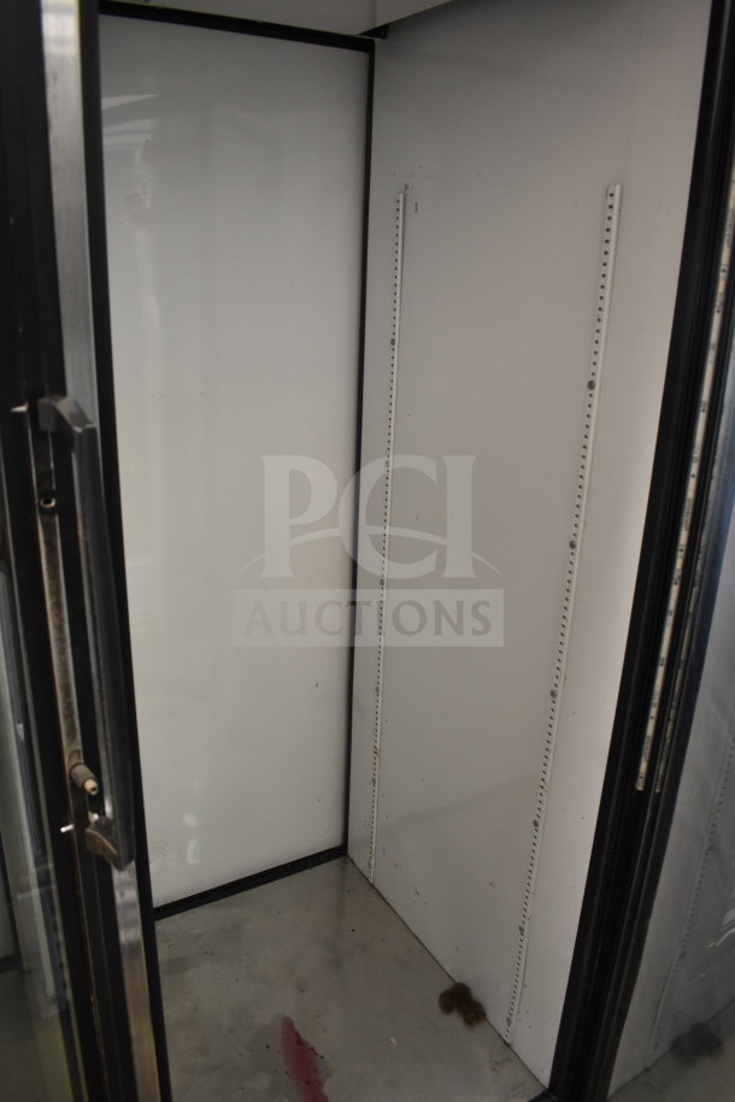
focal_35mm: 27
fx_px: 827
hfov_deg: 47.9
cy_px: 551
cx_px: 368
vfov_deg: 67.4
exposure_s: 1/30
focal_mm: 18
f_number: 3.5
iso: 1250
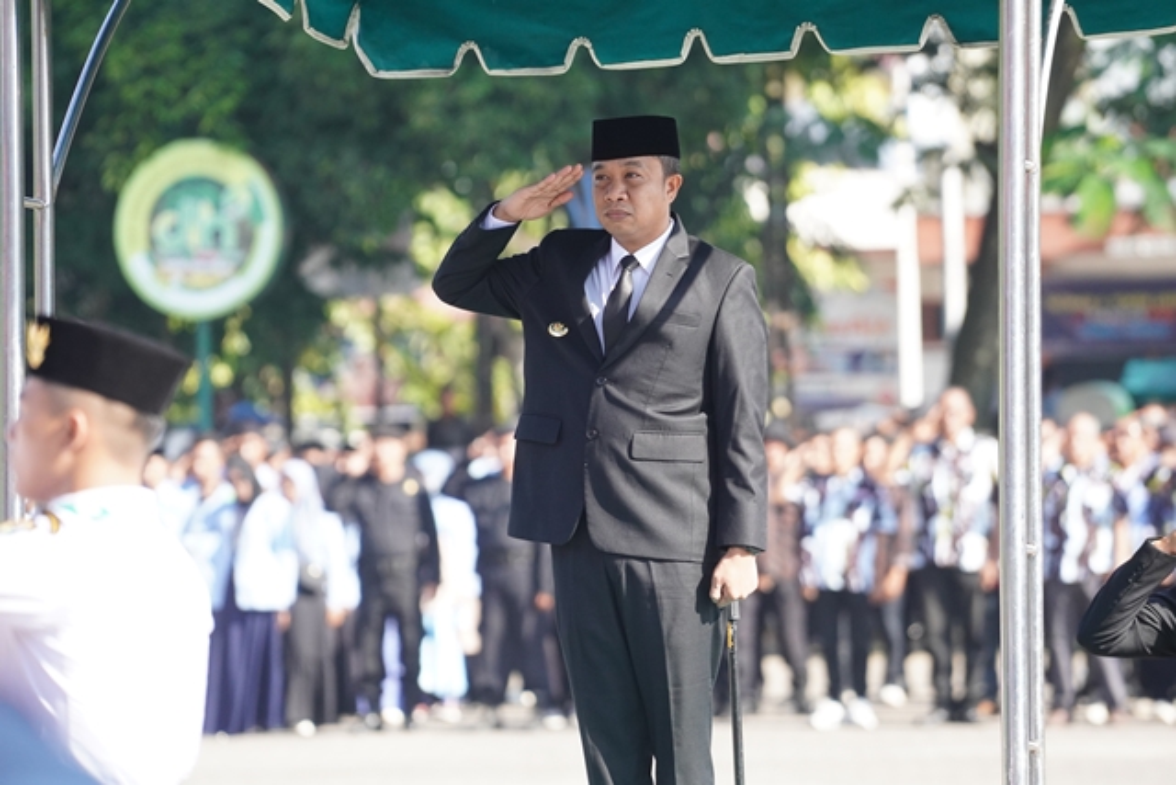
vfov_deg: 4.6
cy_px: 392
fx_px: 9802
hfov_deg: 6.9
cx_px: 588
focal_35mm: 300
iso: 1000
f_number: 4
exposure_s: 1/1600
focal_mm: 200
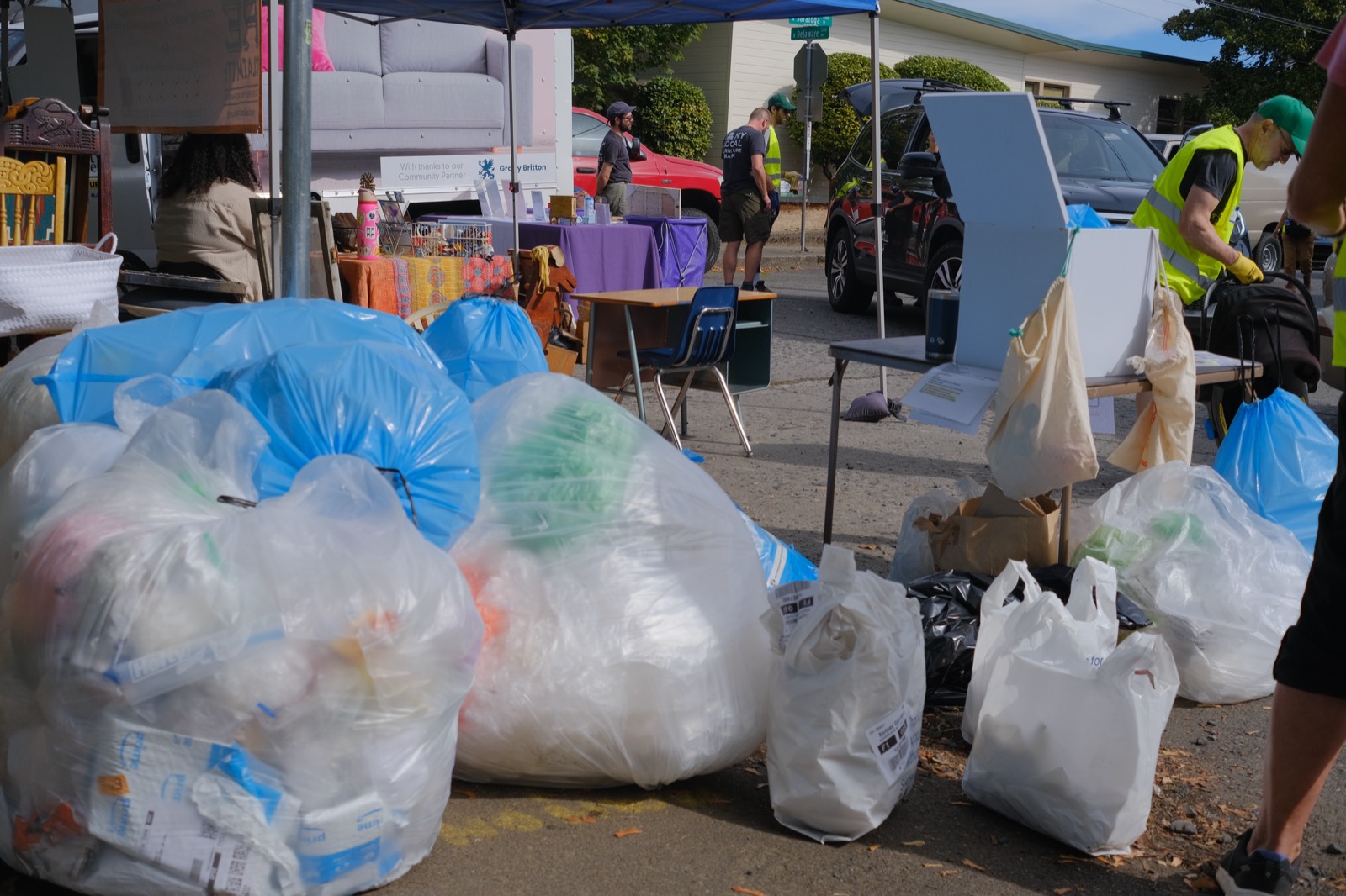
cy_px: 448
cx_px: 673
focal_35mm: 41
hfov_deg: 47.4
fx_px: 1533
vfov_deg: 32.6
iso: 320
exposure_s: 1/2000
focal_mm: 27
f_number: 4.5
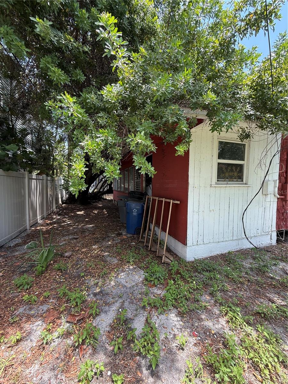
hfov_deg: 85.7
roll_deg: -0.6
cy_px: 192
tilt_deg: -2.5
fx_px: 155
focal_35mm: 14
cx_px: 144
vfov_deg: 102.1
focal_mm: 2.22
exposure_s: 1/169
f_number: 2.2
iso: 50
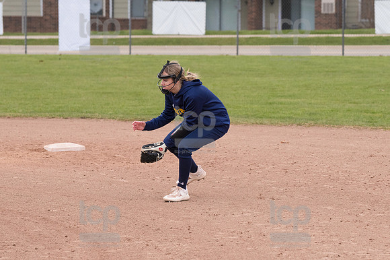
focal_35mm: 217
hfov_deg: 9.5
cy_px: 130
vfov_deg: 6.3
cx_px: 195
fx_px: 2349
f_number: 5.6
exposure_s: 1/1600
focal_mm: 145
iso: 640
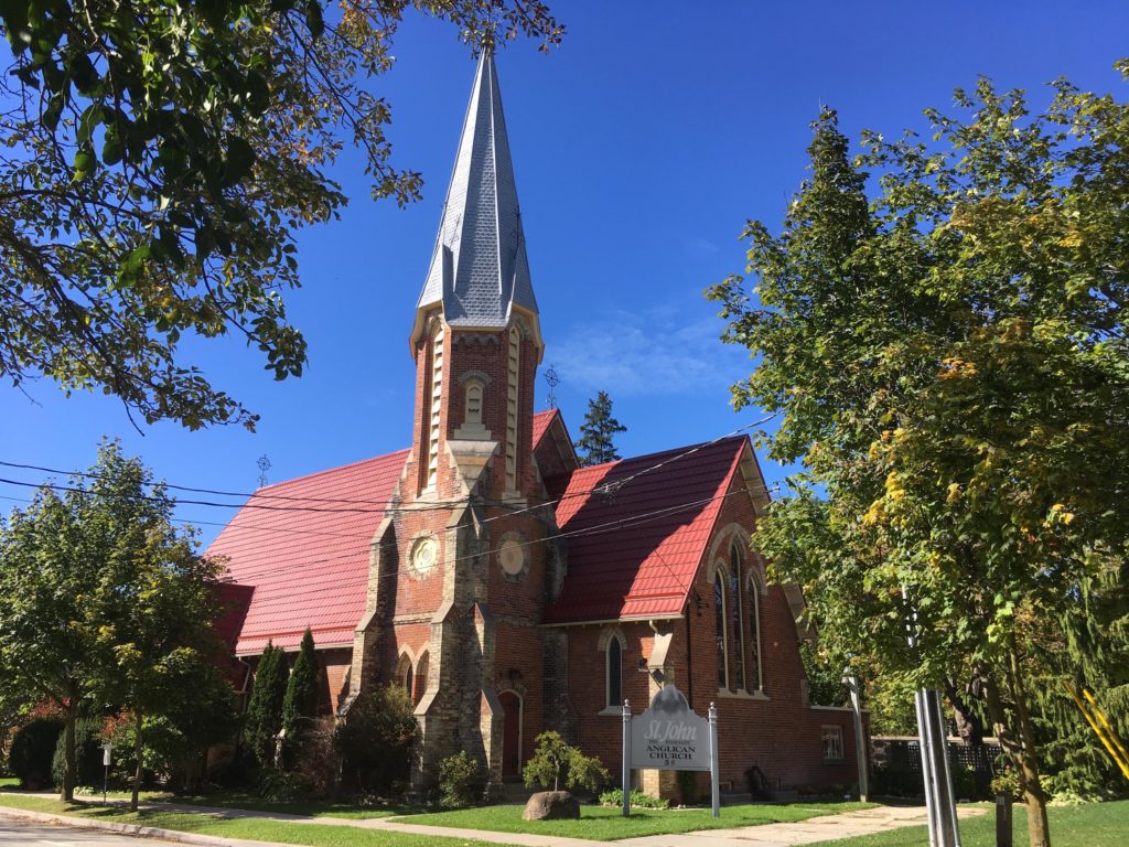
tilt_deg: +18.2
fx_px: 946
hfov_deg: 61.7
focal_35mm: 29
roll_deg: +0.1
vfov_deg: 48.2
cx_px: 564
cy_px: 424
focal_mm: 4.15
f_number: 2.2
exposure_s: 1/884
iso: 25
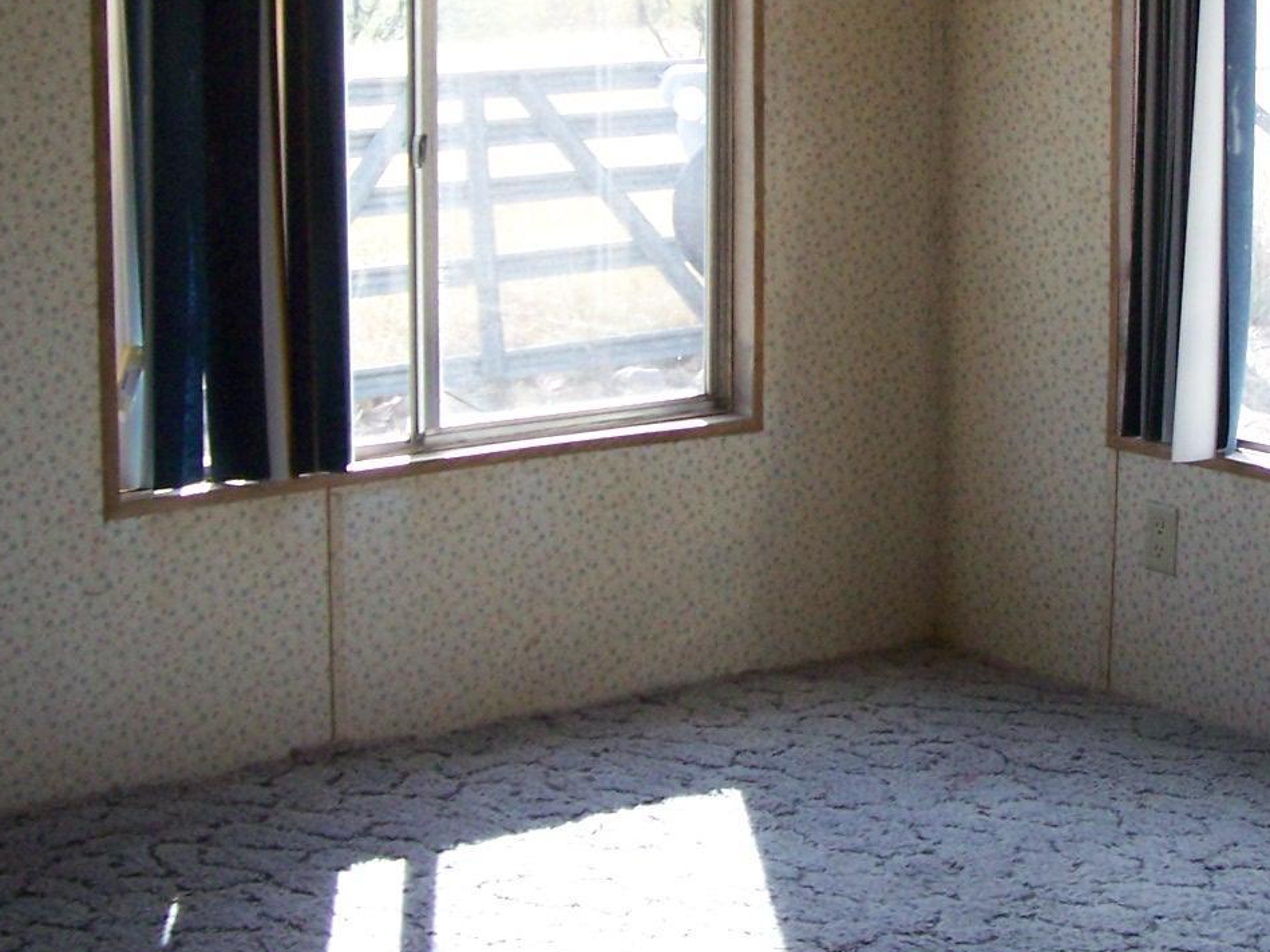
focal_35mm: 82
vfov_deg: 17.9
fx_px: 3009
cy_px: 243
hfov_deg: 23.7
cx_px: 910
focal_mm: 6.3
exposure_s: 1/320
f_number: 2.8
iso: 160
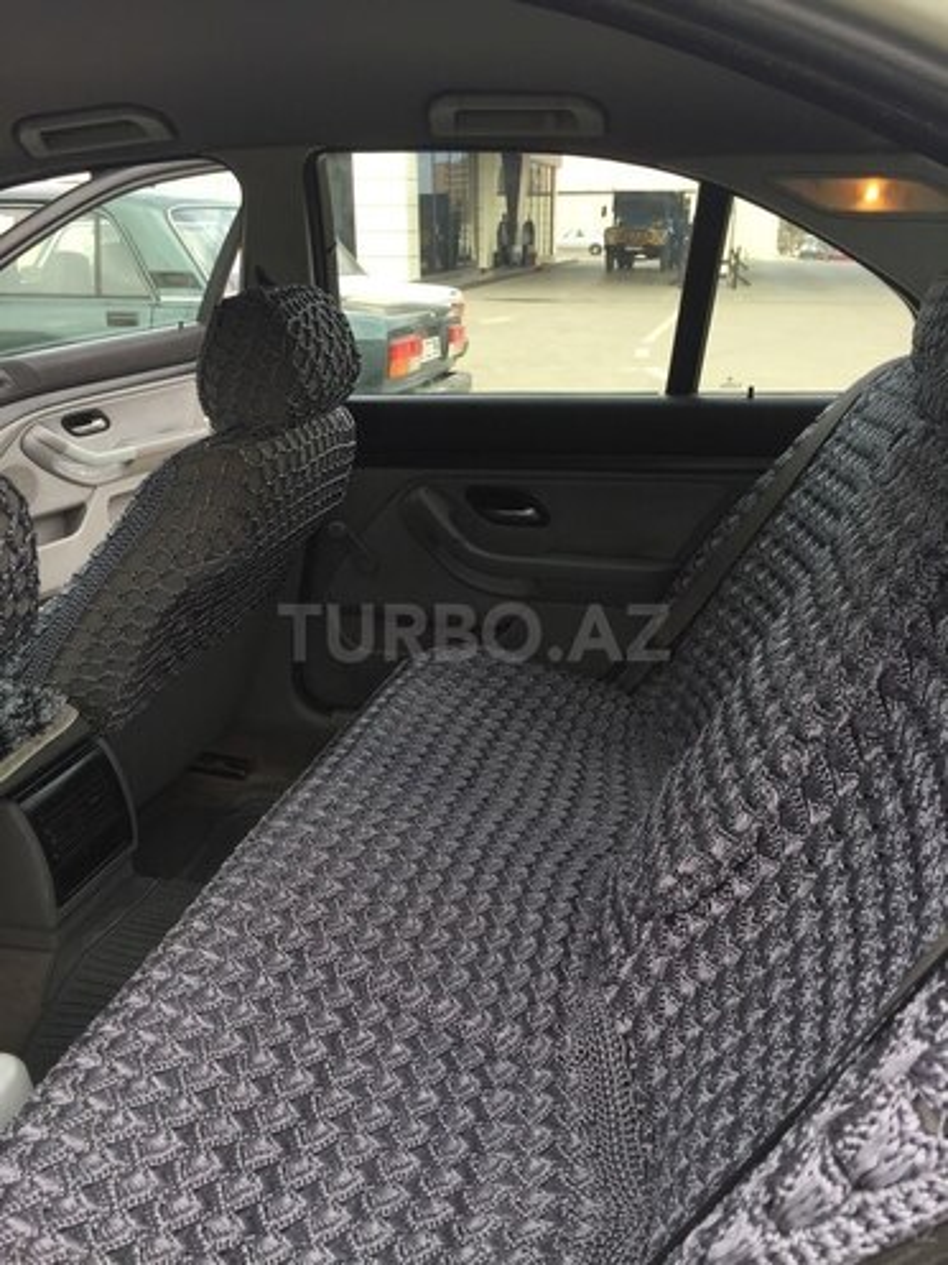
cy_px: 632
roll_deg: +0.5
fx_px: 1059
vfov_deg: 61.7
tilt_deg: -19.6
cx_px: 474
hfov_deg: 48.2
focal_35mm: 29
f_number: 2.2
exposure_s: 1/252
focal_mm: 4.15
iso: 32
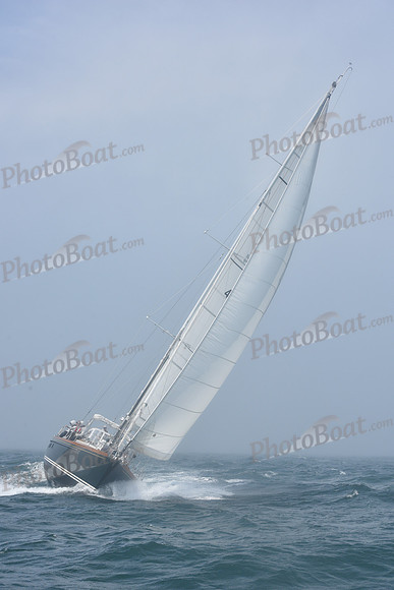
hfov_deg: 19.5
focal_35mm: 70
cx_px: 197
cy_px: 295
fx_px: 1148
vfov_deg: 28.8
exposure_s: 1/800
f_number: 10
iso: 320
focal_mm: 70
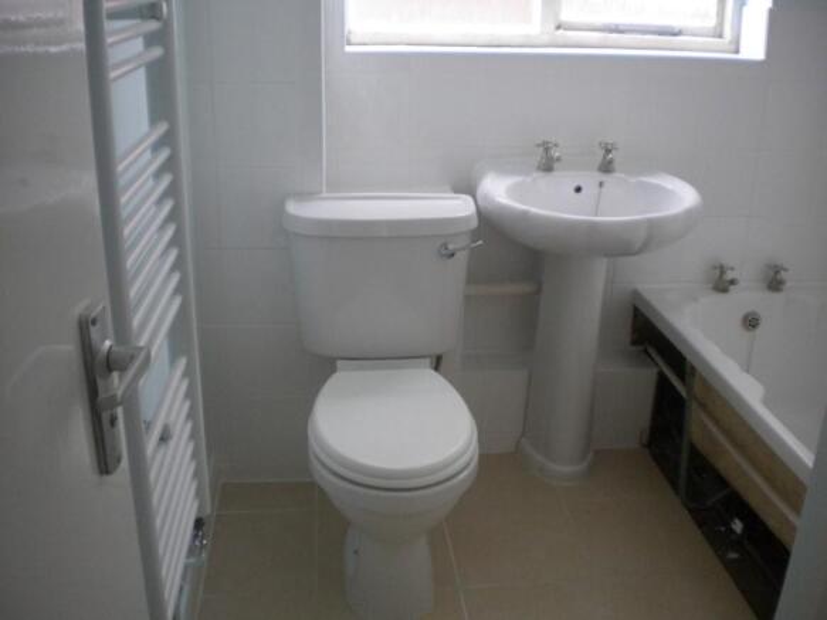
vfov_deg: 40.7
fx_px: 836
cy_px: 310
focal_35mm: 35
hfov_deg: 52.6
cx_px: 414
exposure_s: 1/66.1
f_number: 3.1
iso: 380
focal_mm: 6.3
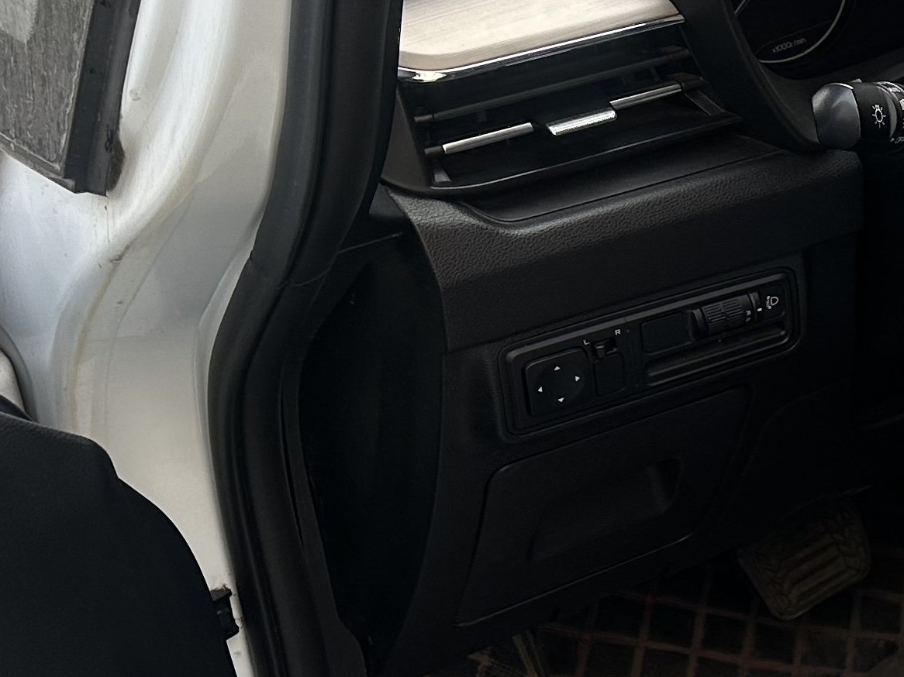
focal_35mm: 83
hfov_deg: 20.2
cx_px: 1357
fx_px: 2167
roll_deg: -5.4
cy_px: 382
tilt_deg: -33.5
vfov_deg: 17.8
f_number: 1.78
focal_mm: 6.86
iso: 80
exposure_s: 1/429
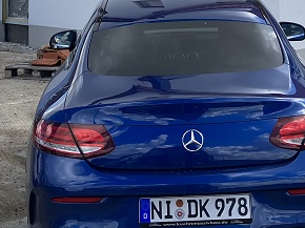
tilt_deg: +5.3
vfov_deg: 13.7
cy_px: -152
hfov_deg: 19.8
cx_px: 158
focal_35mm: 99
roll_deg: +0.7
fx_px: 872
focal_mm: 3.99
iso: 32
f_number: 1.8
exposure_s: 1/1517
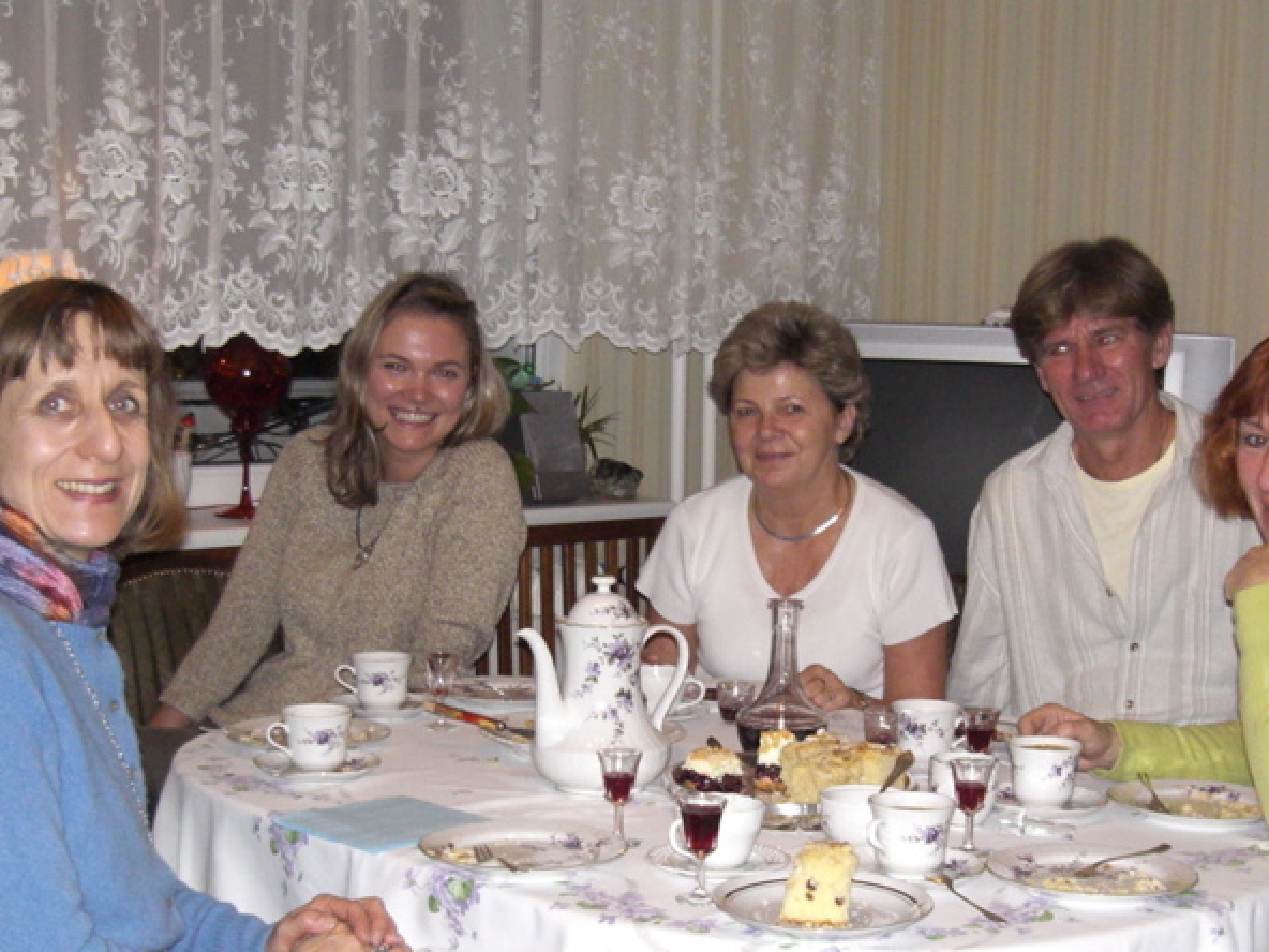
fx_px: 2090
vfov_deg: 25.5
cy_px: 645
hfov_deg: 33.8
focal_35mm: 57
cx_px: 639
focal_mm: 6.3
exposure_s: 1/60
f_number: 3.1
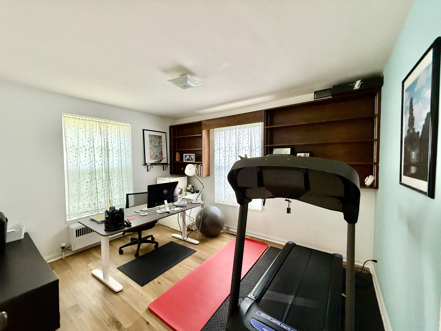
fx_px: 178
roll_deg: +0.4
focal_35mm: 14
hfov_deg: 102.1
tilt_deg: -1.4
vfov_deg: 85.7
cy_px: 166
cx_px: 220
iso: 400
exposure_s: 1/120
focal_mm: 2.22
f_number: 2.2
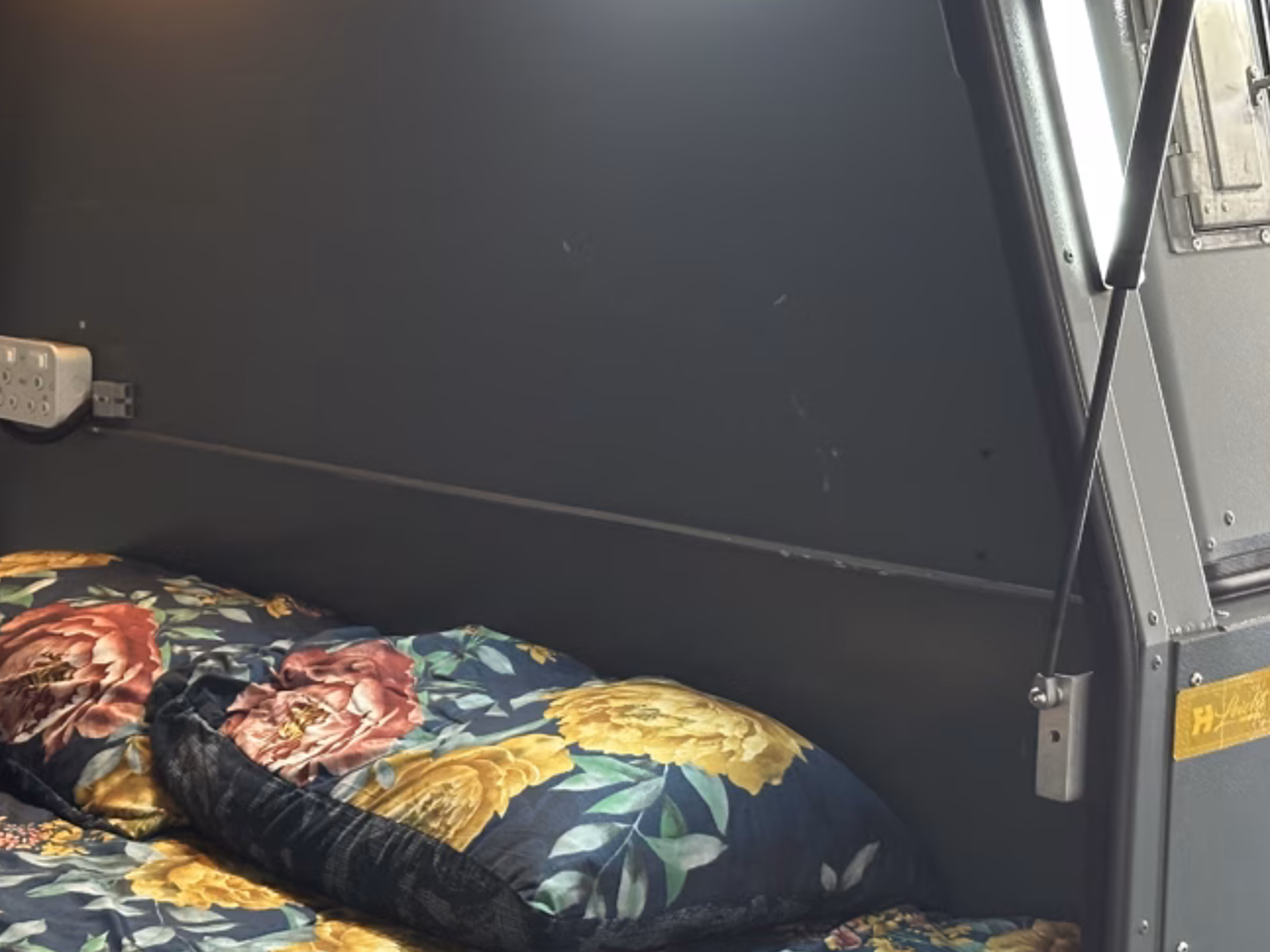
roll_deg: -0.1
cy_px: 608
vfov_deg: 19.3
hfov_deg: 25.5
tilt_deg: -12.9
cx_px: 406
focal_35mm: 76
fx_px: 2788
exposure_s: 1/37
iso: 500
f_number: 1.78
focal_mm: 6.86
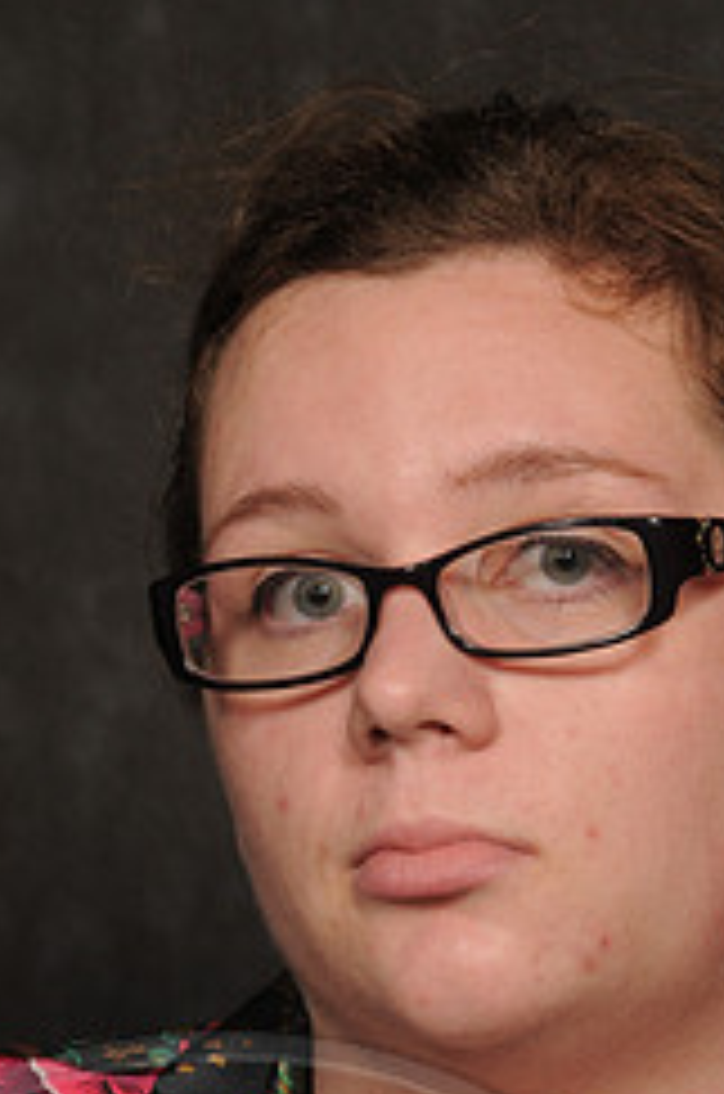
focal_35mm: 322
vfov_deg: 6.4
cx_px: 470
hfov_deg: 4.3
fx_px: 9755
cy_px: 846
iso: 200
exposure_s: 1/60
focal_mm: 90
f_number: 6.3
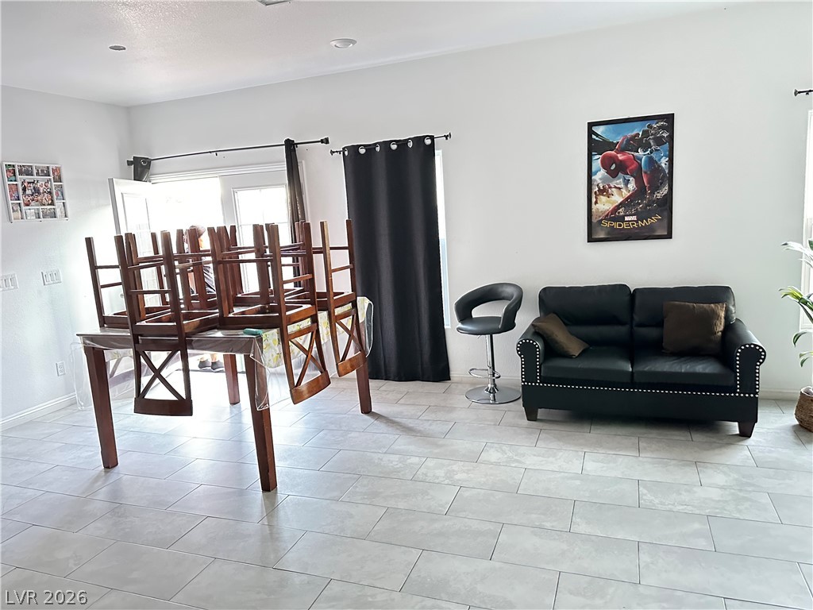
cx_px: 406
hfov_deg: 71.6
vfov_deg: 56.8
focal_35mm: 24
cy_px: 305
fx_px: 564
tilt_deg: -9.1
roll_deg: +3.0
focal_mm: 6.86
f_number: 1.78
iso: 1600
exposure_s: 1/30
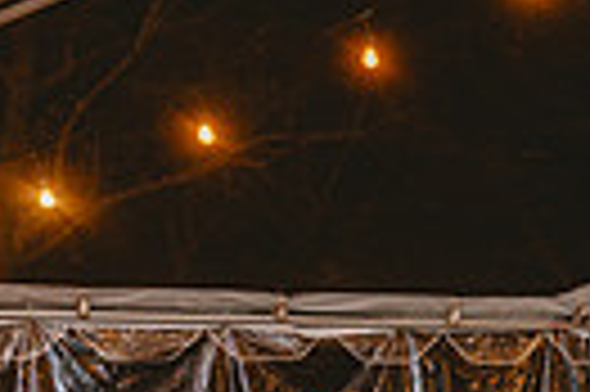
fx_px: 1735
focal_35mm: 106
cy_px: 532
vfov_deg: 12.4
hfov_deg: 15.2
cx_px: 1216
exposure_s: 1/50
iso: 1600
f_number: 4
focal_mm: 24
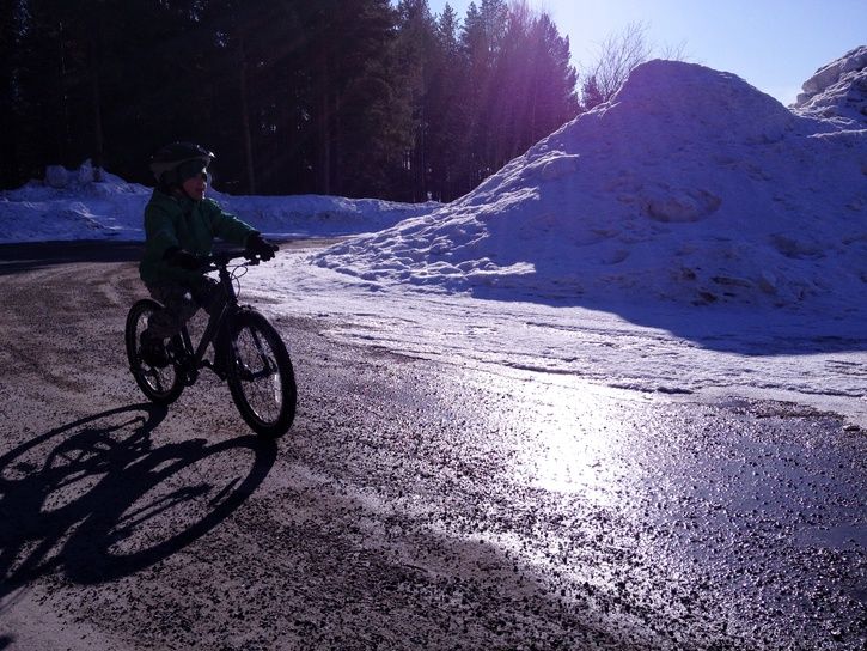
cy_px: 326
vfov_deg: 40.7
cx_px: 434
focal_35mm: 35
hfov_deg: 52.6
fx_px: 877
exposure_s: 1/3460
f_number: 2.4
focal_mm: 4.28
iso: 64
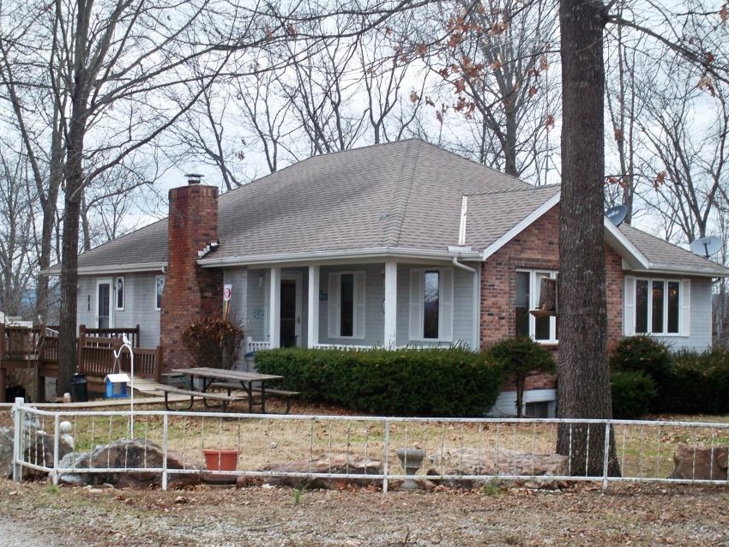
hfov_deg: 36.1
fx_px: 1116
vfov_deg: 27.5
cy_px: 312
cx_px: 341
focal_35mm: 53
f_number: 3.5
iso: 80
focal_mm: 7.8
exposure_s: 1/80
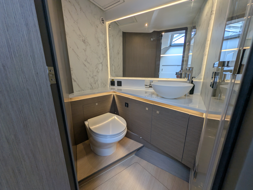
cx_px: 126
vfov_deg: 94.6
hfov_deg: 110.5
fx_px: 88
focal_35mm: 12
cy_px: 95
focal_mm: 2.23
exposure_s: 1/181
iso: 112
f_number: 1.95
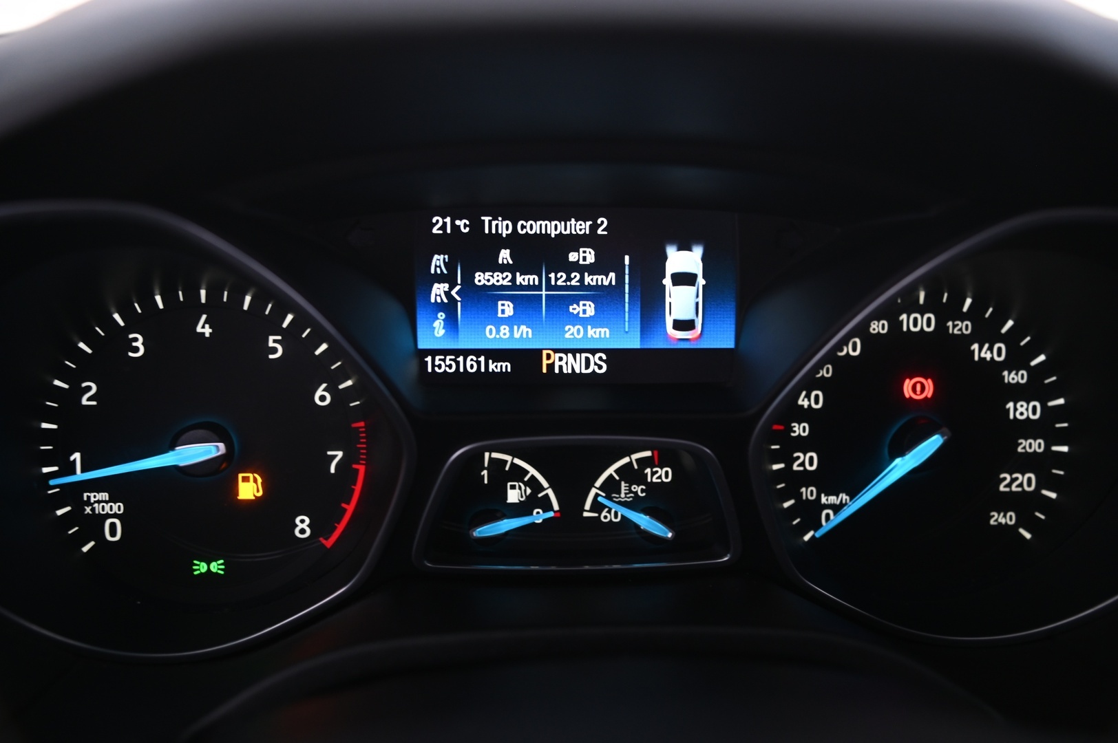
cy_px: 372
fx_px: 1179
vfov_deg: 35.0
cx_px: 559
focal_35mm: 38
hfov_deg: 50.7
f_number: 4
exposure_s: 1/13
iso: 1000
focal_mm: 38
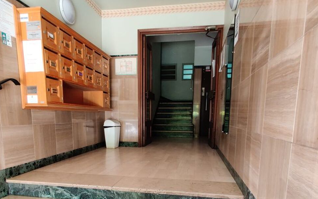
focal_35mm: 19
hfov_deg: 88.0
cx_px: 157
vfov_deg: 58.6
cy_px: 151
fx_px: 165
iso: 400
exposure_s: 1/33
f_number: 2.2
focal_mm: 2.25
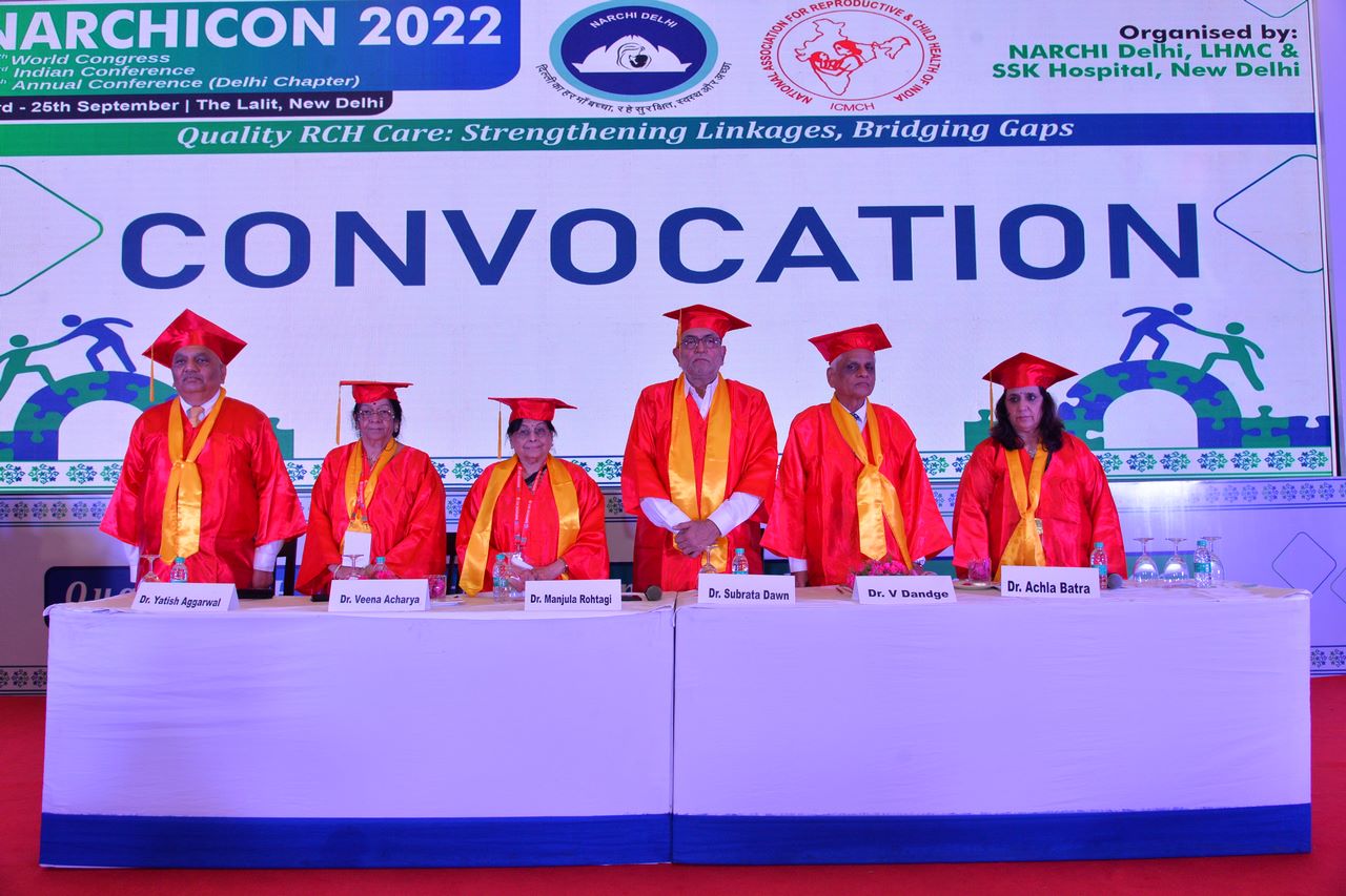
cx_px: 673
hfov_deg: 61.9
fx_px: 1121
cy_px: 448
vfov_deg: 43.6
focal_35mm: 30
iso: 1600
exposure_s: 1/125
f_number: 6.3
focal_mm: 30
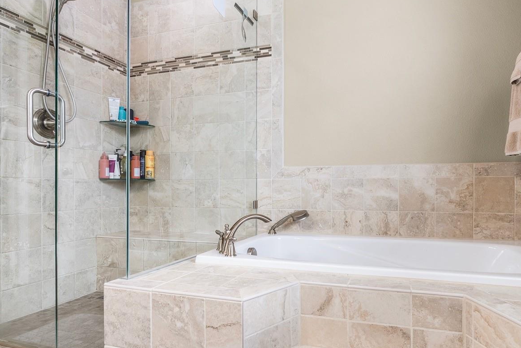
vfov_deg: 57.2
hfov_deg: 78.1
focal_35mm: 22
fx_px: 318
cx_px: 298
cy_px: 183
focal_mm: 16
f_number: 8
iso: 200
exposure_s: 1
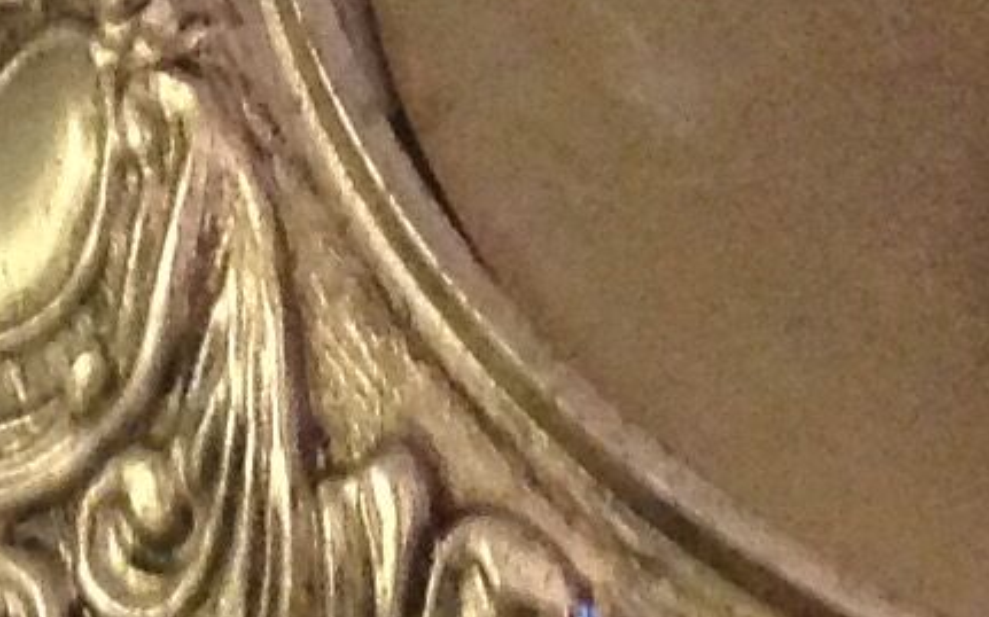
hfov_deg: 9.4
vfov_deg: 5.9
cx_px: 567
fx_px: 6008
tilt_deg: -61.7
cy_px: 67
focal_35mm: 223
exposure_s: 1/17
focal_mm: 4.28
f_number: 2.4
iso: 500
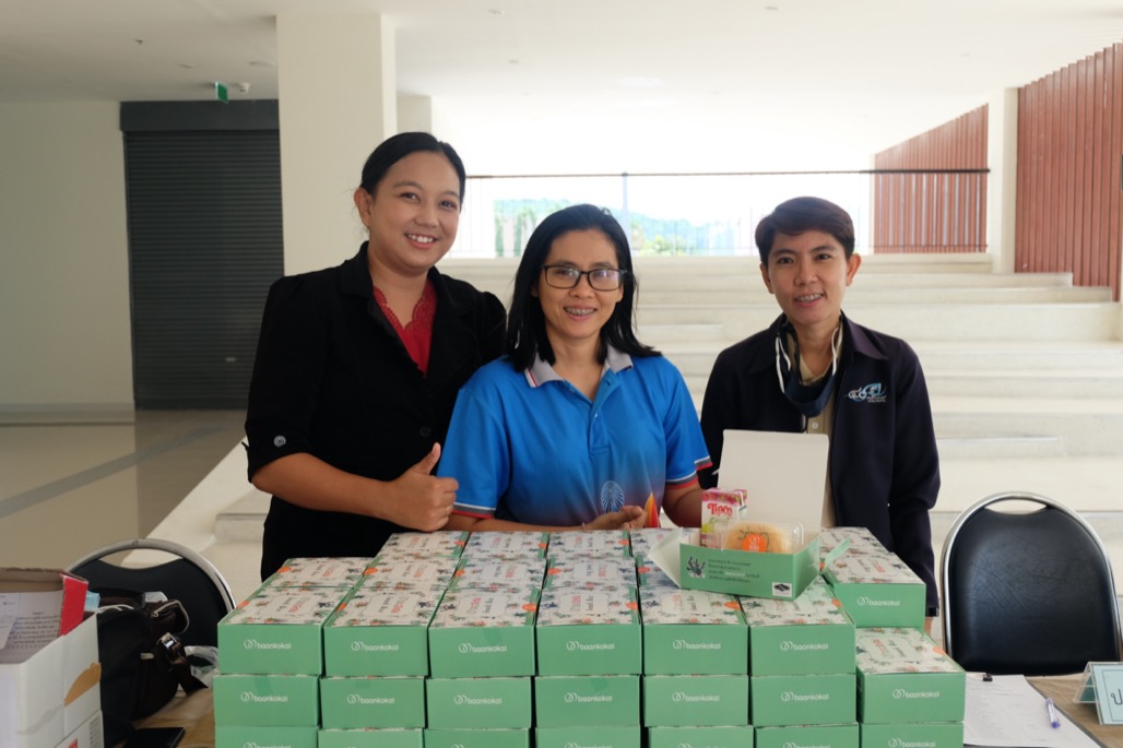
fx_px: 1092
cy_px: 374
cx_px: 562
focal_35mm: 35
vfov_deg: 37.8
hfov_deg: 54.4
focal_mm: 23.2
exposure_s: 1/170
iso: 400
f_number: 4.2
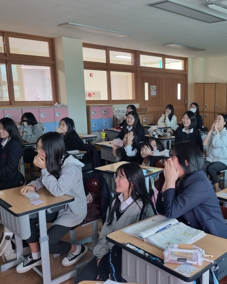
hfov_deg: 39.3
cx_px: 186
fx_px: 302
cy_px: 142
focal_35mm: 36
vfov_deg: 50.3
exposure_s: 1/40
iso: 250
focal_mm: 5.4
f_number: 1.8
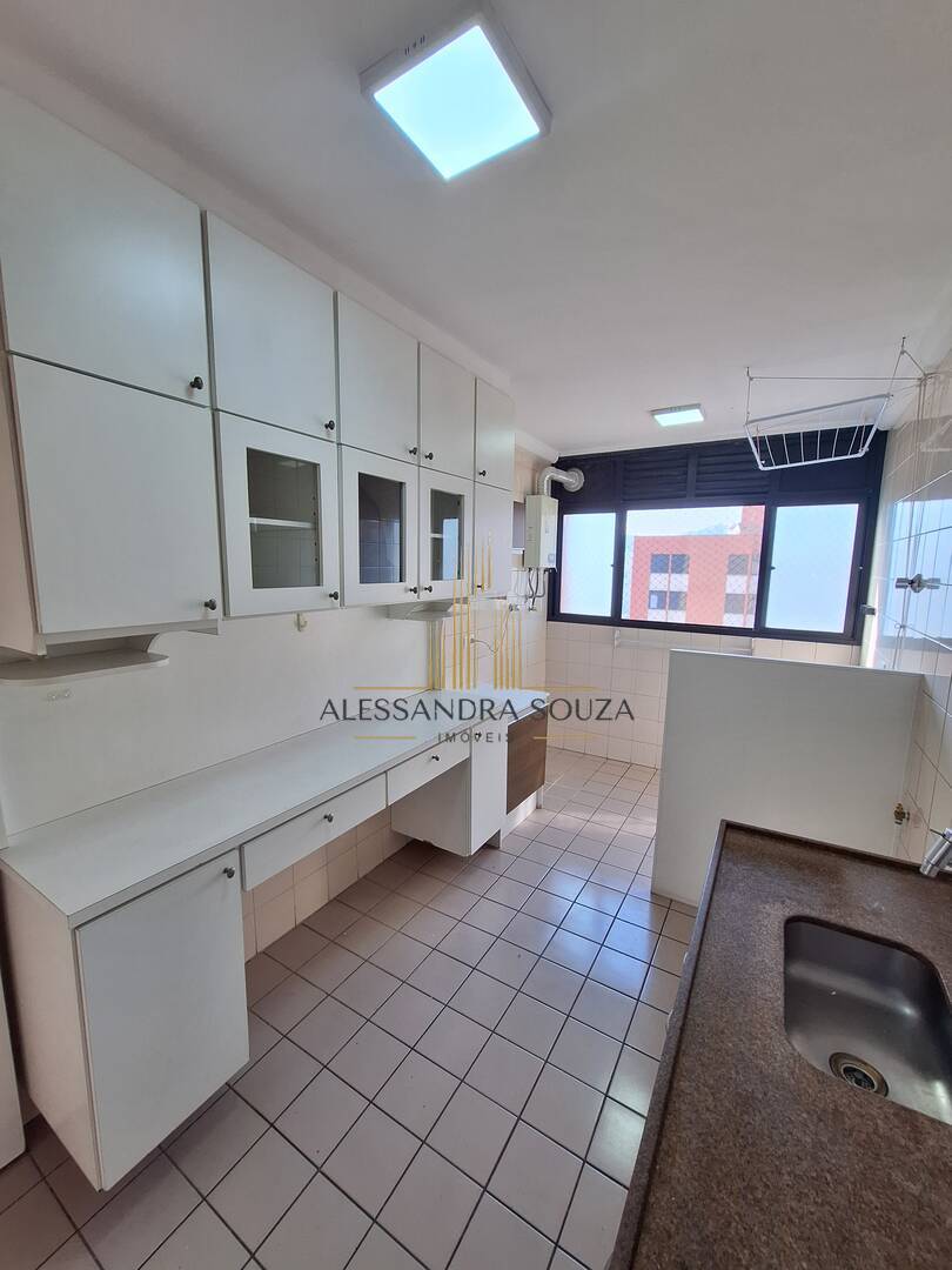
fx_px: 477
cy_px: 635
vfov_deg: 106.2
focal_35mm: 13
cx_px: 476
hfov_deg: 89.9
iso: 64
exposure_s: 1/120
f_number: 2.2
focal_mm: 1.74
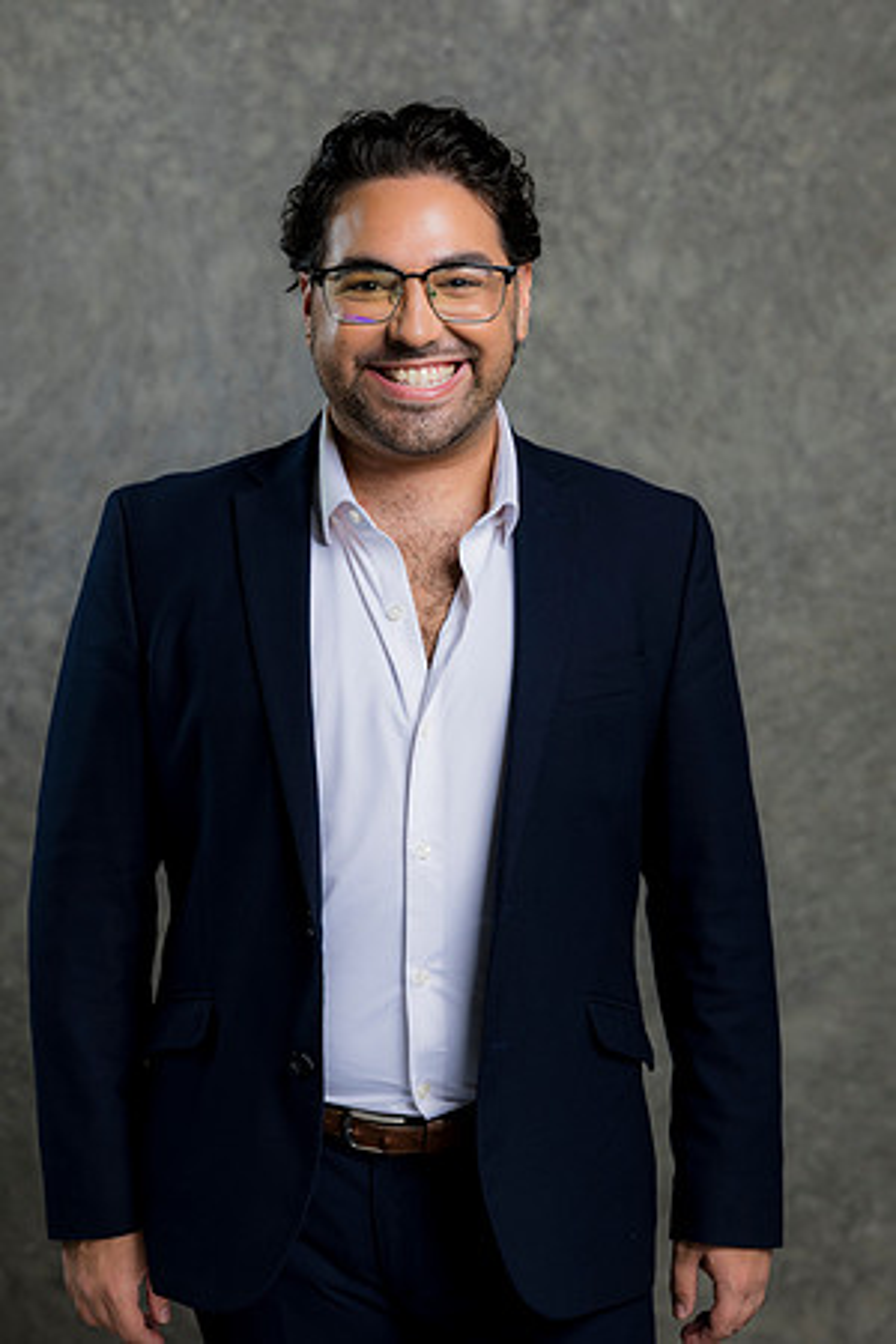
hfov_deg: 16.1
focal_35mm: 85
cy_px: 672
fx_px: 3173
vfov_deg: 23.9
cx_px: 448
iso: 125
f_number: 5
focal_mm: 85
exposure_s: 1/200
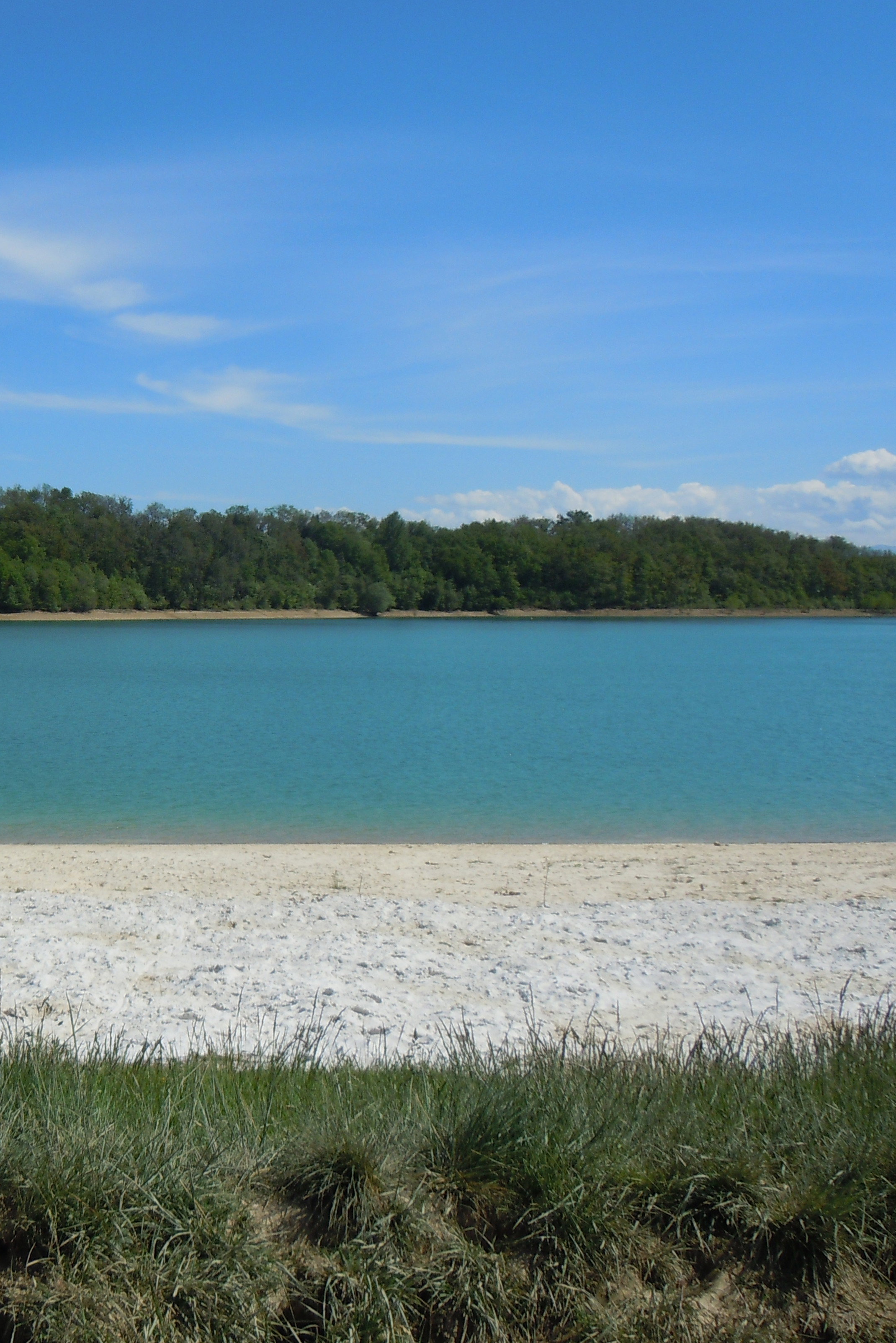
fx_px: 1568
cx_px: 84
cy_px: 668
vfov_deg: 46.4
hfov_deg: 30.4
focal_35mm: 42
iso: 100
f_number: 7
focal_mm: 5.4
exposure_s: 1/400
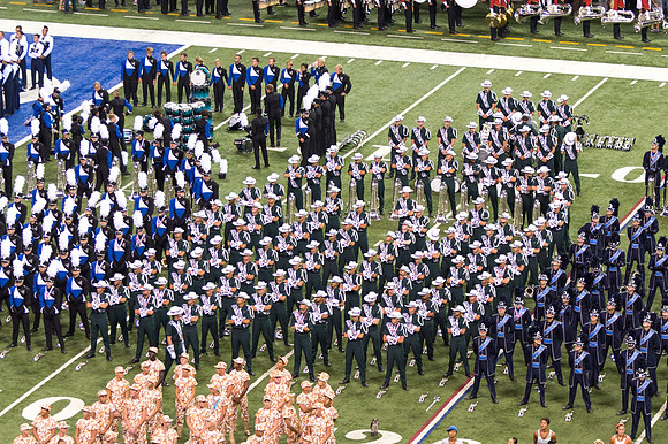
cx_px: 336
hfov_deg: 10.7
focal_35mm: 192
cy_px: 266
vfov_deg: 7.1
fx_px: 3563
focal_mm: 92
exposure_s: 1/320
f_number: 4.5
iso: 1000
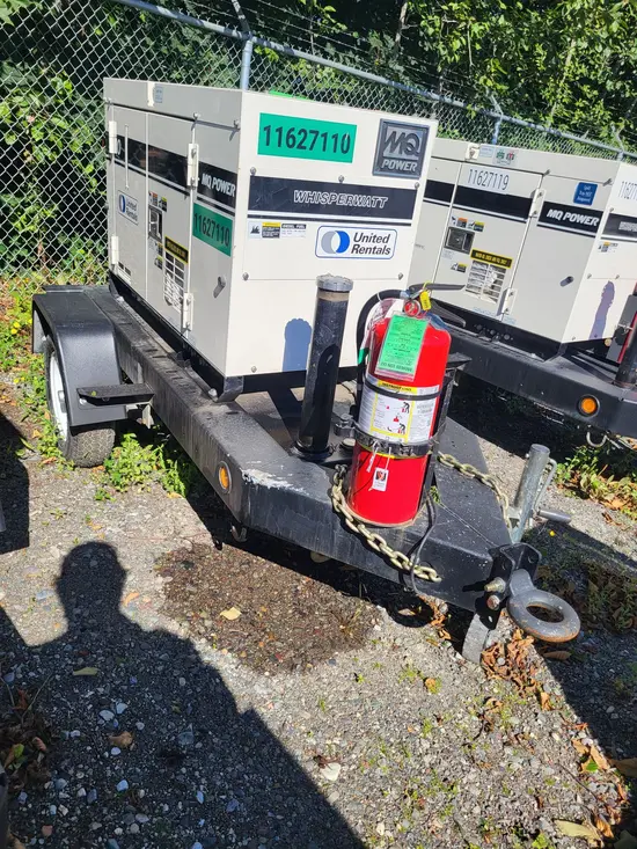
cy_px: 424
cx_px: 318
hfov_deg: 53.1
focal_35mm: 26
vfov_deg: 67.3
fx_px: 638
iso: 40
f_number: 1.8
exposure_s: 1/2737
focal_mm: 5.4
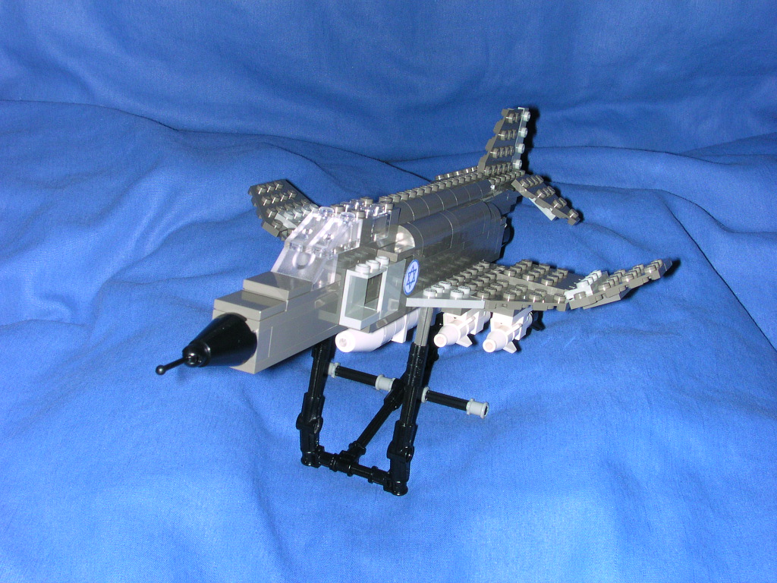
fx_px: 1100
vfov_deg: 29.7
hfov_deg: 38.9
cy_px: 292
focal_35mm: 49
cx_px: 388
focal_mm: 7.5
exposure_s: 1/60
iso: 100
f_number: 5.2
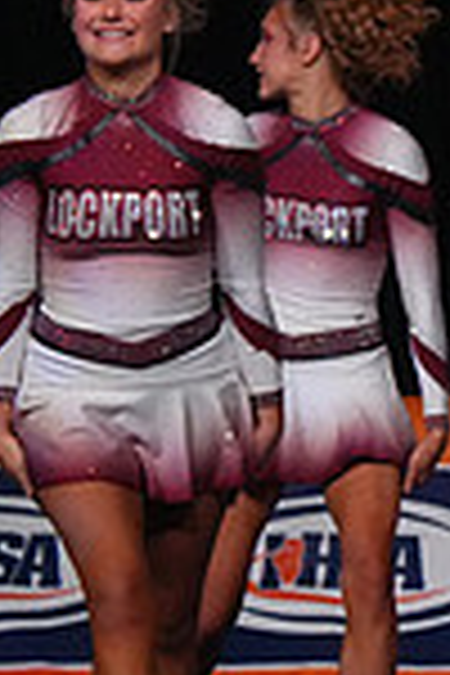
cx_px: 1188
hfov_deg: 2.0
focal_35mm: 694
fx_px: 13011
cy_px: 295
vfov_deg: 3.0
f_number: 5.6
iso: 16000
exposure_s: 1/1250
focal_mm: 180
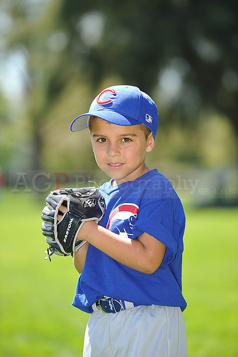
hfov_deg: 6.9
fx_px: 1986
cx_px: 119
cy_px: 178
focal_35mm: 200
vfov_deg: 10.3
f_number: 4.5
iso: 200
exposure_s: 1/500
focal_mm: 200
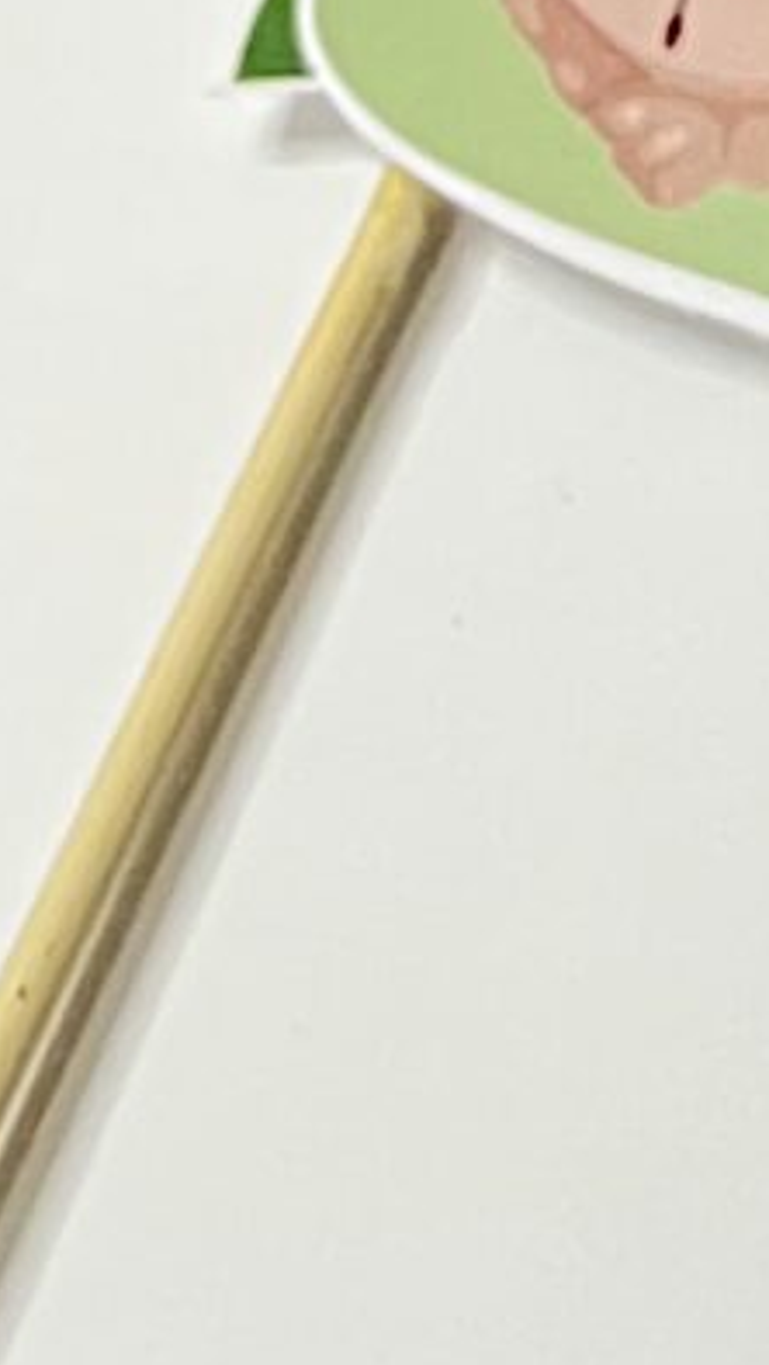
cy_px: -3035
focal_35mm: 184
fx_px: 6662
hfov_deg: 6.2
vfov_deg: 9.0
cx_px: 2030
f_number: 1.6
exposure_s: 1/48
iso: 500
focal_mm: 5.1
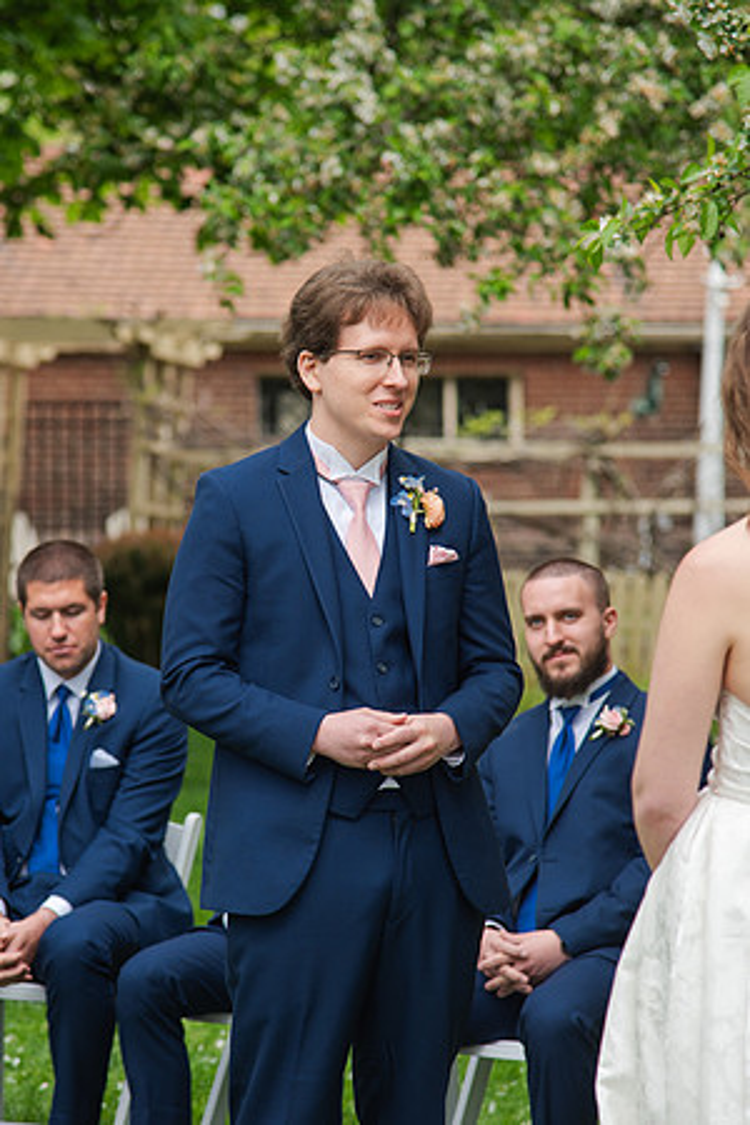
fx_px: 5152
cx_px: 281
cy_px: 562
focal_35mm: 165
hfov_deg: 8.3
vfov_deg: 12.5
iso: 110
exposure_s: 1/320
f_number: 4
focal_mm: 110
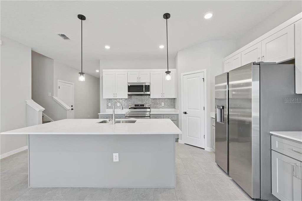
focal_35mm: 14
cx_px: 151
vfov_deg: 81.2
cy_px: 100
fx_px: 117
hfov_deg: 104.3
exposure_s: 1/5
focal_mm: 14
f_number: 9
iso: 100
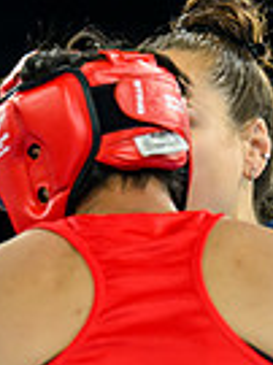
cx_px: -464
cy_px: 525
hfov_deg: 3.5
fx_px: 4402
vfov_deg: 4.7
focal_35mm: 418
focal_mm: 85
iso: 2000
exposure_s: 1/1600
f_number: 3.2
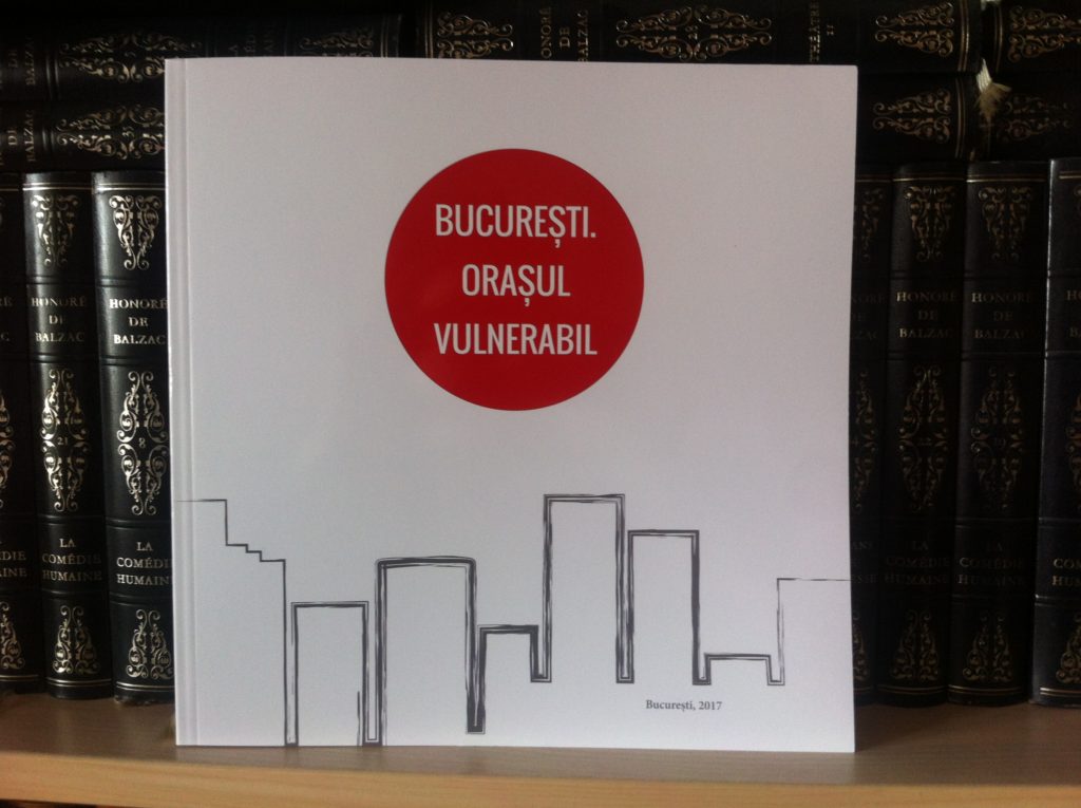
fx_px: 1091
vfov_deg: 40.6
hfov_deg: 52.7
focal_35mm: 35
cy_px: 404
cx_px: 540
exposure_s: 1/17
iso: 80
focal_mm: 3.85
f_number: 2.8
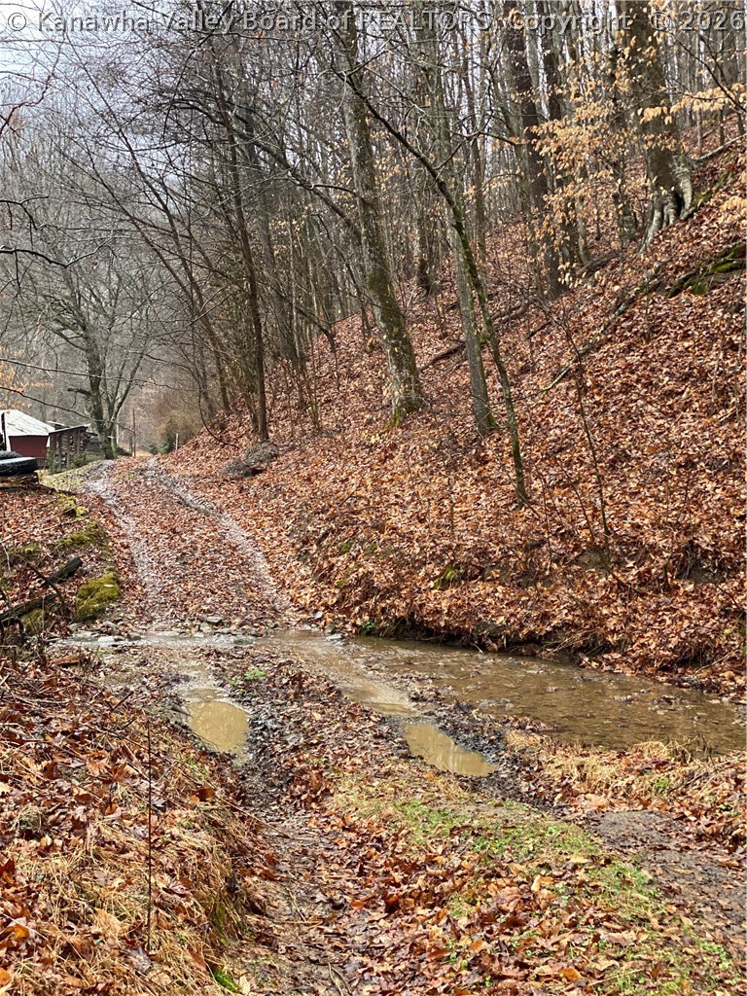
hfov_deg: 28.0
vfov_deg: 36.8
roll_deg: -0.6
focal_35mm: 52
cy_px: 498
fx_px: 1496
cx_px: 374
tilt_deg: -2.6
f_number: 2
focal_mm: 6
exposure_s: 1/122
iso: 100
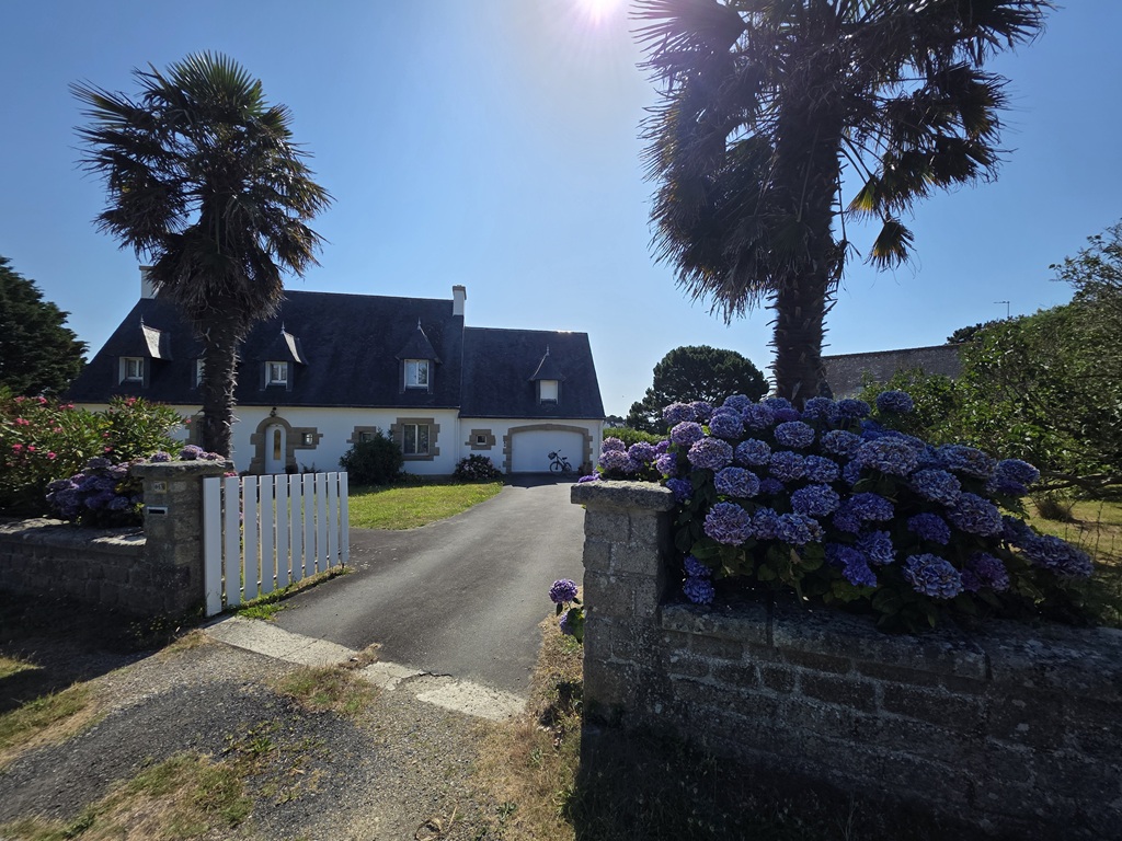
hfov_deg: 106.2
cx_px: 561
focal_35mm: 13
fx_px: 421
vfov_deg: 89.9
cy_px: 420
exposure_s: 1/2897
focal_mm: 2.2
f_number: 1.9
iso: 40
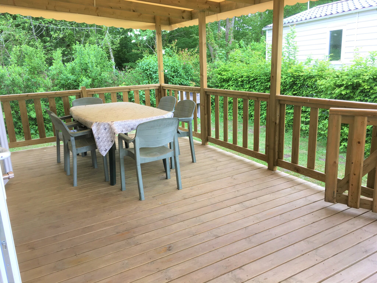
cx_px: 188
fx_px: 316
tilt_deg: -14.4
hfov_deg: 61.7
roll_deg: +2.7
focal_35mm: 29
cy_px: 142
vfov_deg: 48.2
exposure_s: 1/100
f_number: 2.2
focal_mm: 4.15
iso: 32
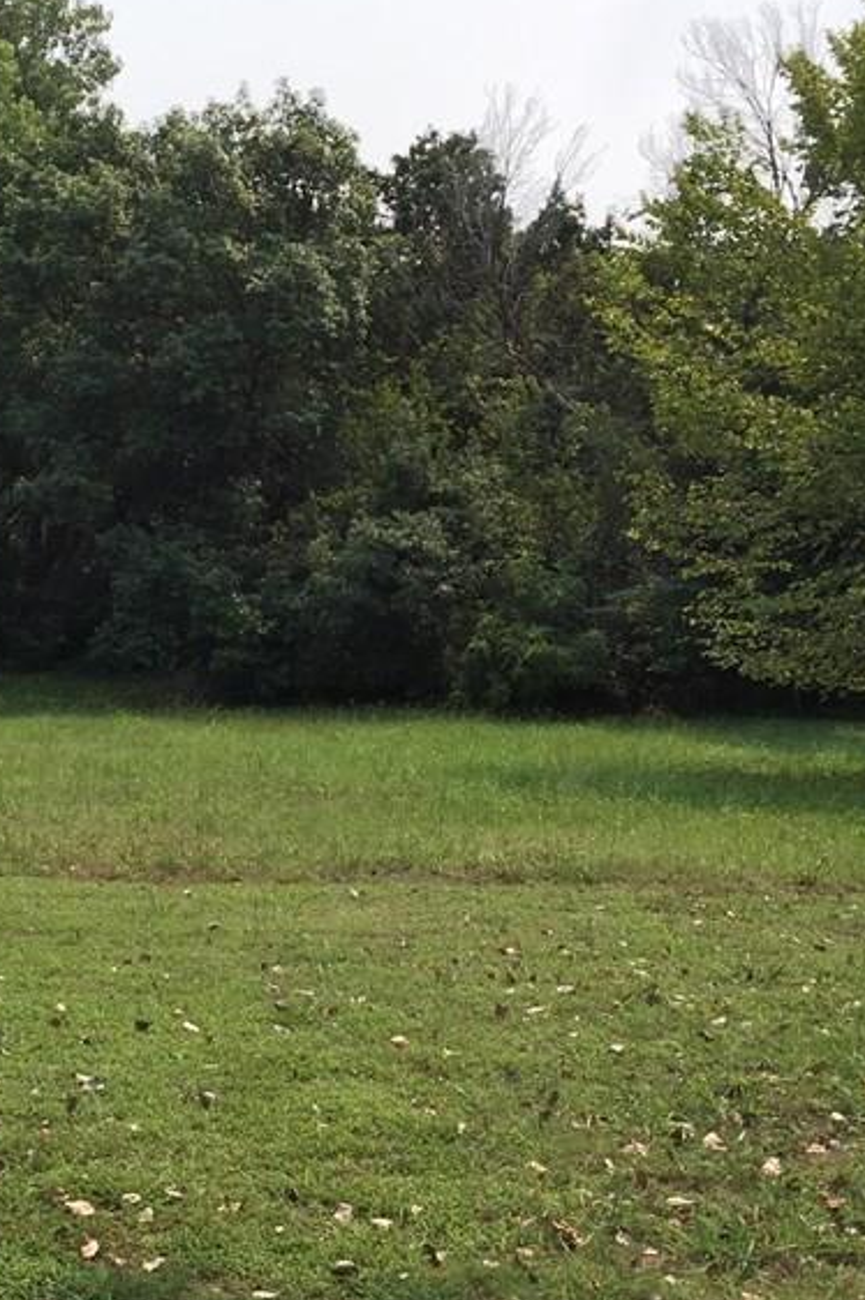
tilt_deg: -3.2
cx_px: 76
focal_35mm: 55
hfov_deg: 23.9
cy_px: 671
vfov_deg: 36.3
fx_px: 1985
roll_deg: +0.0
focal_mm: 4.15
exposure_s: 1/1319
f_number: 2.2
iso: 32
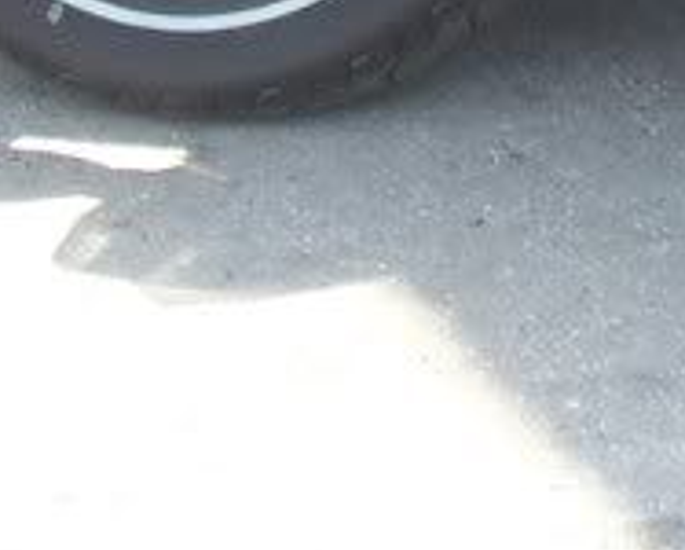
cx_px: 1223
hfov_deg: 8.9
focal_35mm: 208
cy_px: -829
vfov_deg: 7.0
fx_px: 4221
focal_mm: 6.4
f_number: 3.9
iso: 64
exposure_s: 1/80
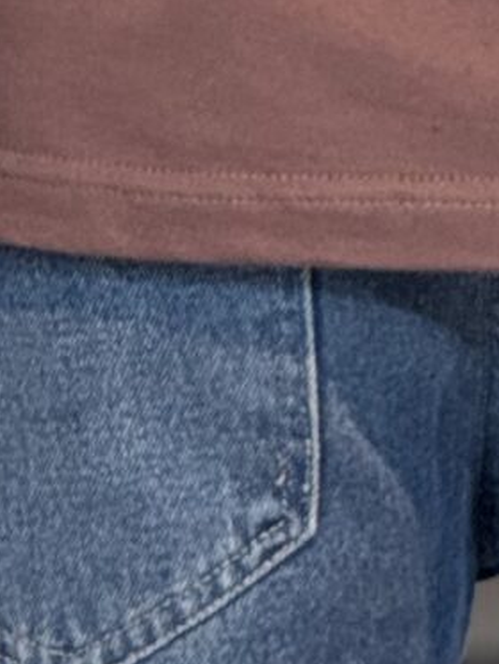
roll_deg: +0.5
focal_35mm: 823
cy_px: -1154
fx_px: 15809
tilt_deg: -1.8
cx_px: 556
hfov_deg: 1.8
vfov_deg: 2.4
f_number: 2.8
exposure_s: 1/100
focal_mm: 15.66
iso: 400
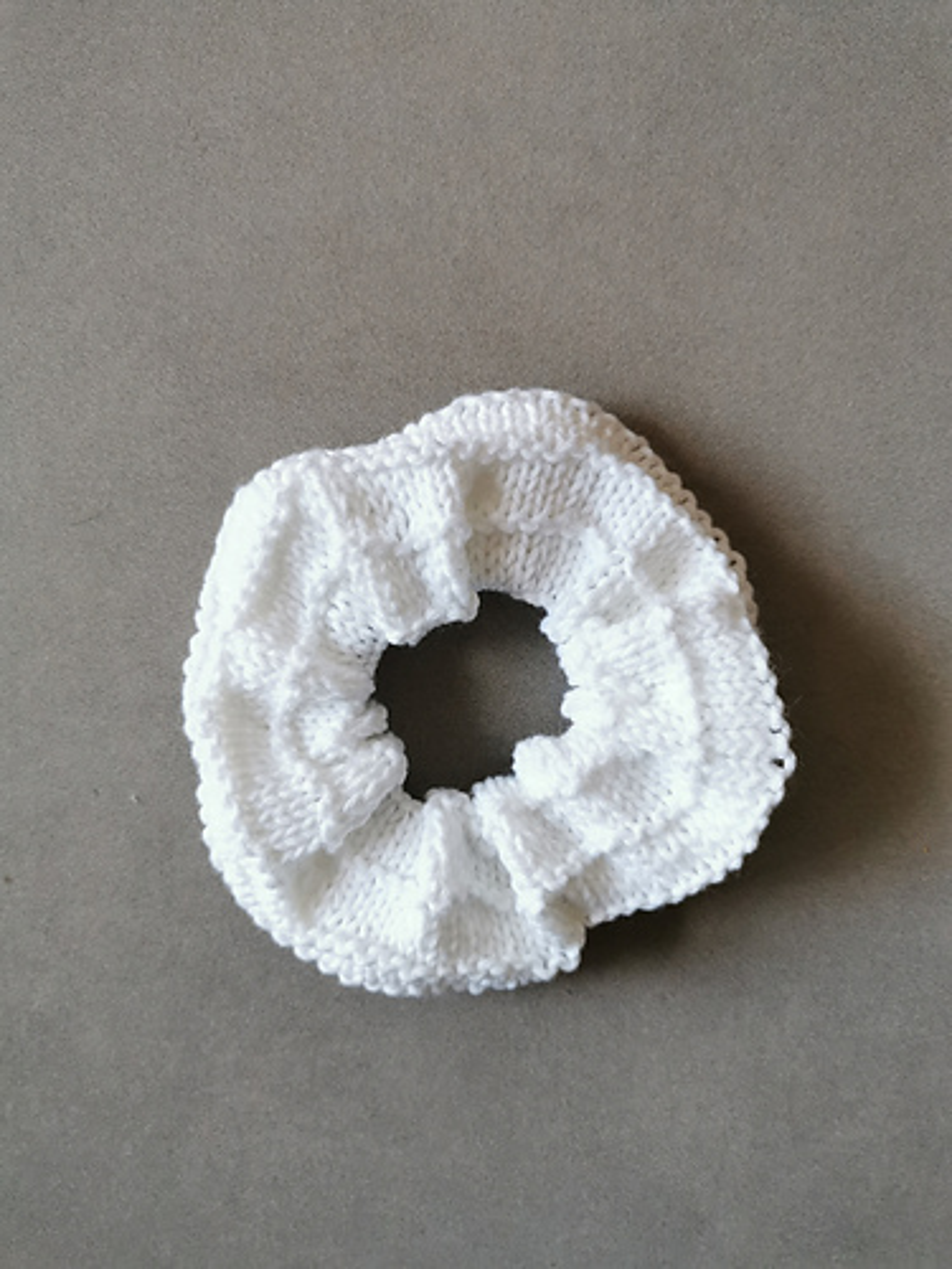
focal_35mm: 27
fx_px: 990
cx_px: 476
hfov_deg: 51.4
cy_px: 634
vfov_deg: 65.3
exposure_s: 1/50
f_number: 1.8
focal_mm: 5.58
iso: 125
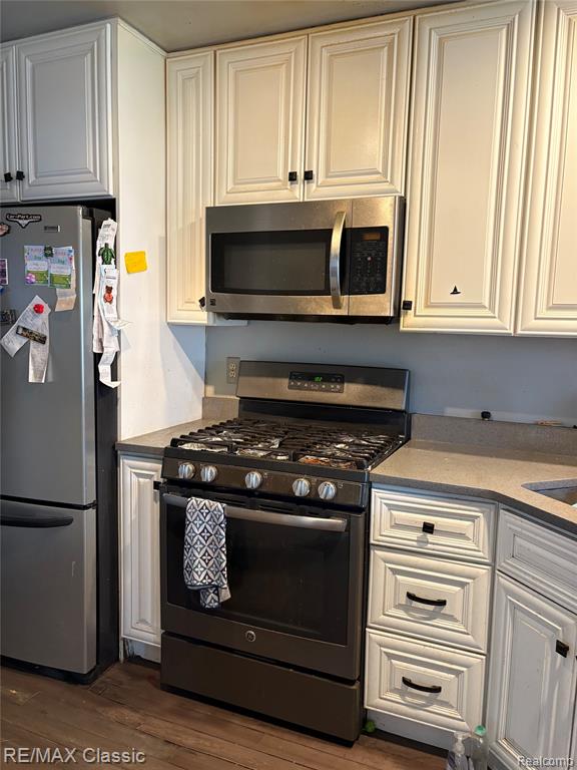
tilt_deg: -5.9
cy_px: 385
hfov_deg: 53.1
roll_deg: -1.4
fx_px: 578
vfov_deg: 67.3
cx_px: 288
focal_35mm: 26
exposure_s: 1/60
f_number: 1.6
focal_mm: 5.96
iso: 200
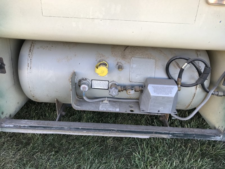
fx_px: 182
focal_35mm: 28
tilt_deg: -25.2
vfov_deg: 49.7
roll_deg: -1.9
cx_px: 112
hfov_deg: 63.4
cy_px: 84
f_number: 1.8
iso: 20
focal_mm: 3.99
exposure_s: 1/171
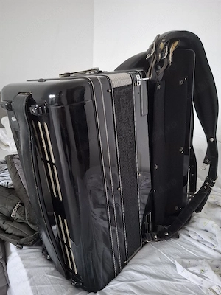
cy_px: 148
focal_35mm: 23
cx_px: 110
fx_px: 196
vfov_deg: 73.9
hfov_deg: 58.9
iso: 320
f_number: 1.8
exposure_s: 1/60.2
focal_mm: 5.54
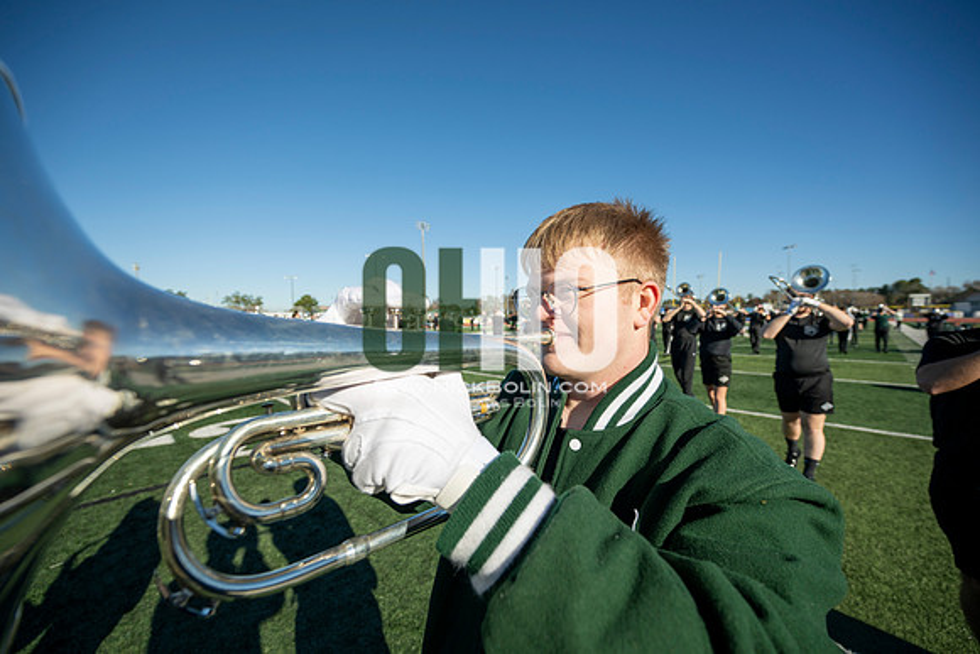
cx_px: 490
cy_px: 327
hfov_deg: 104.2
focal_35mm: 14
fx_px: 381
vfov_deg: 81.2
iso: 160
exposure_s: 1/2000
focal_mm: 14
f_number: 4
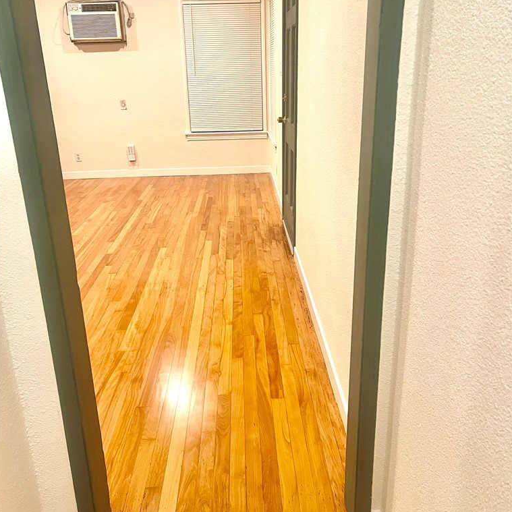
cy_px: 255
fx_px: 519
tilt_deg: -18.9
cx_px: 256
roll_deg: +2.0
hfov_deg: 52.5
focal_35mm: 31
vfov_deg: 52.5
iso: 160
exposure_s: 1/60
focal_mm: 5.1
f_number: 1.6
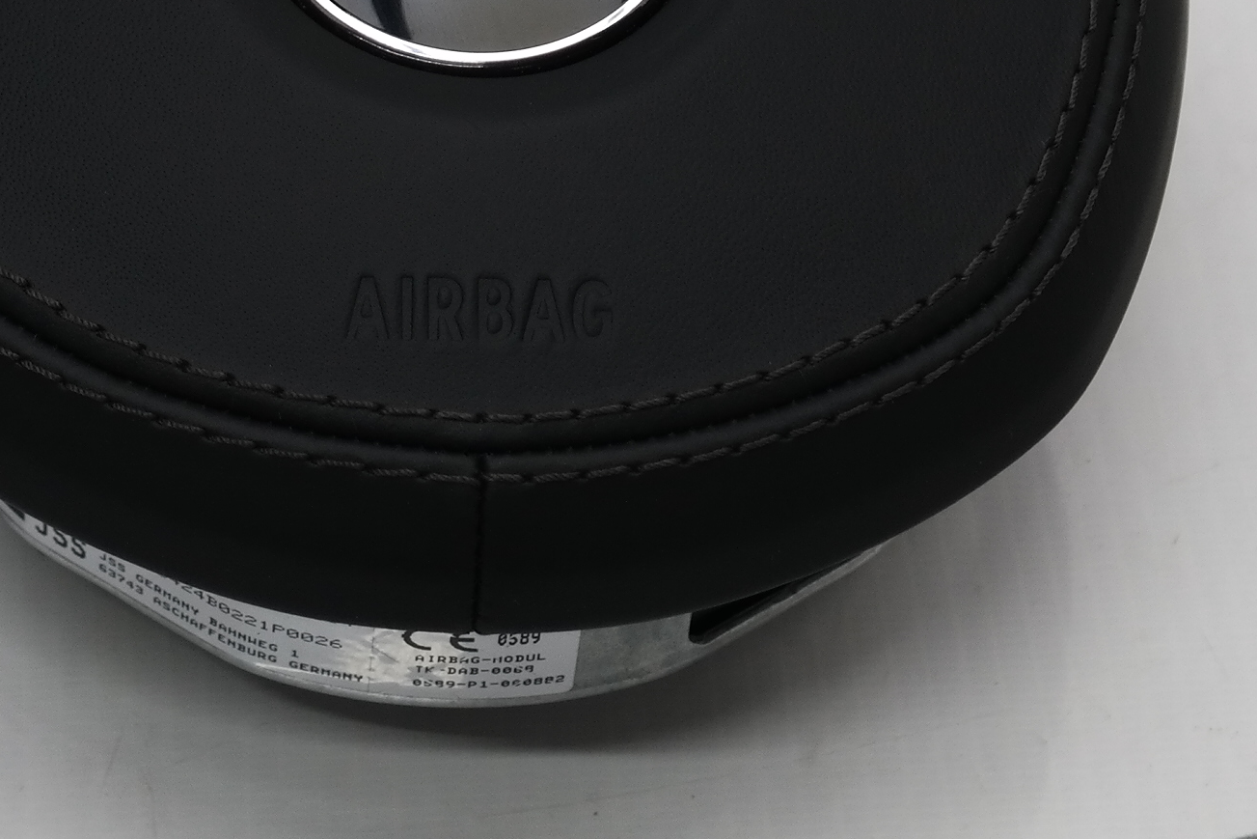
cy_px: 41
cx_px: 452
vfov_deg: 7.5
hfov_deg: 11.3
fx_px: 6355
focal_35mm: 182
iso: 200
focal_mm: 40
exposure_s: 1/60
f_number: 5
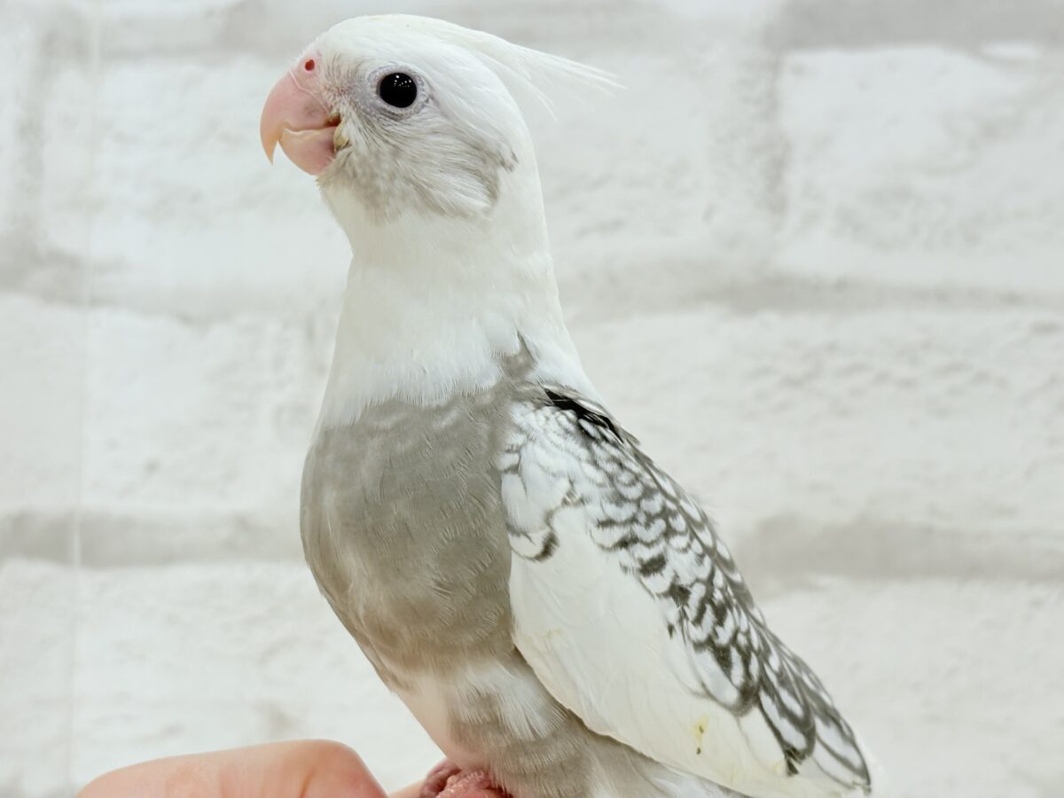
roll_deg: -0.4
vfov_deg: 28.0
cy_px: 399
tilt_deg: +5.0
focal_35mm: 52
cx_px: 532
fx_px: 1598
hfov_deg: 36.8
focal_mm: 5.96
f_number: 1.6
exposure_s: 1/100
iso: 64
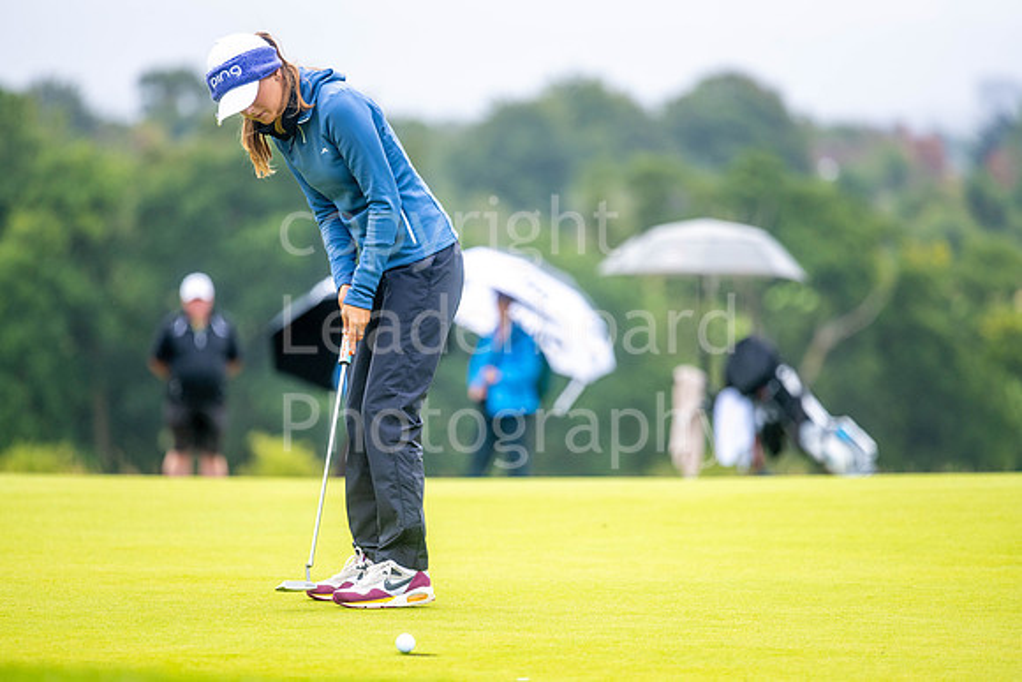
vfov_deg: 4.6
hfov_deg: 6.9
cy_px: 341
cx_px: 511
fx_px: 8518
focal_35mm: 300
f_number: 4.5
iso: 320
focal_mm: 300
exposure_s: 1/1250
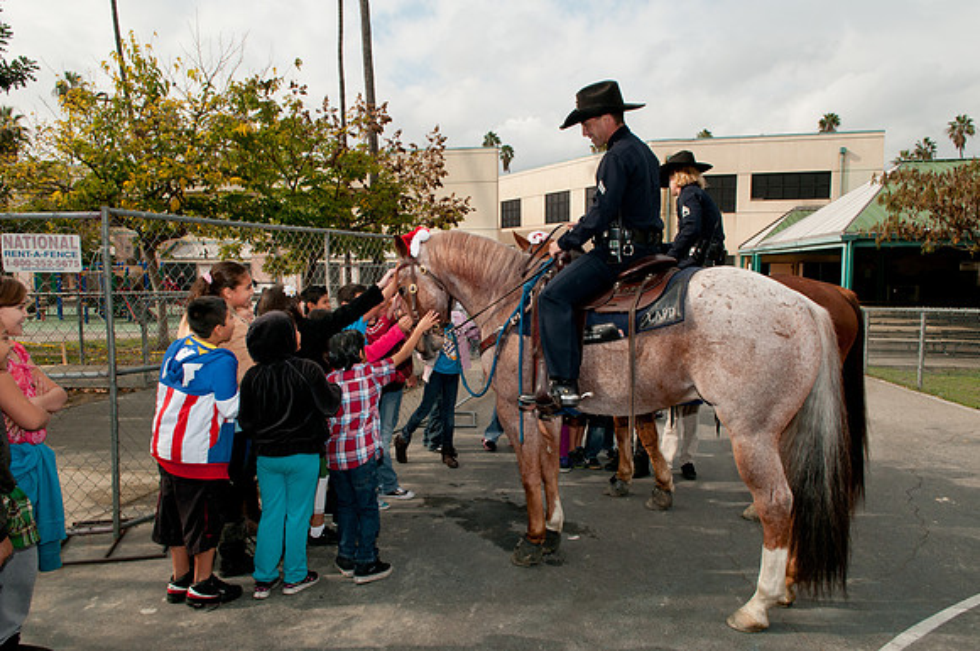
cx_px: 490
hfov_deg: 70.5
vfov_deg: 50.3
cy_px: 326
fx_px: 693
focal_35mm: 26
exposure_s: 1/320
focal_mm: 17
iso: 320
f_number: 11
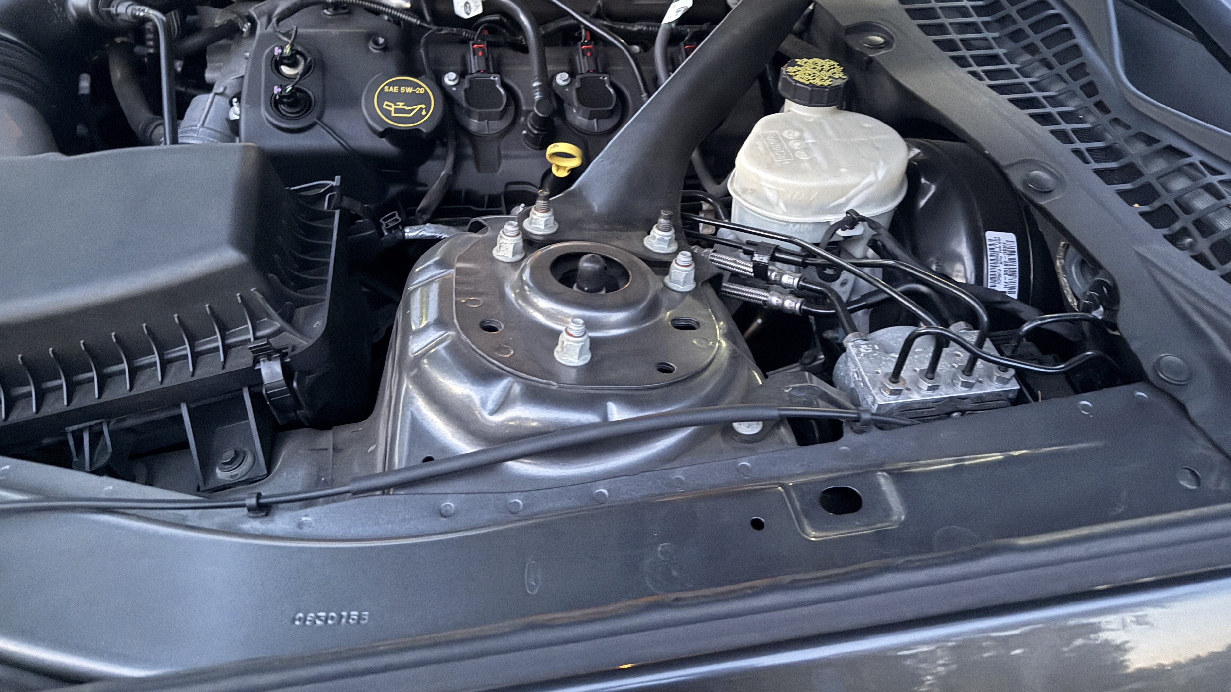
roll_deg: -3.3
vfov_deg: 41.0
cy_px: 232
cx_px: 645
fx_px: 914
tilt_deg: -39.4
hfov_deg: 67.9
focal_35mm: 28
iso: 1250
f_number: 1.78
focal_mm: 6.76
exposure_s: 1/11
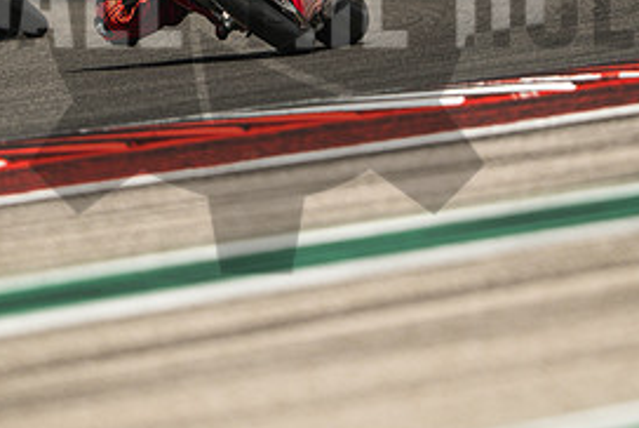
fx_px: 15885
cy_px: -13
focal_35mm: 894
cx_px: 256
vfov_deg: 1.5
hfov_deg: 2.3
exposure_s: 1/1250
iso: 160
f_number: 3.2
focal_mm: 280
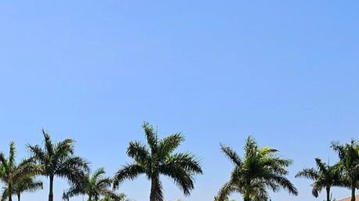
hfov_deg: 34.3
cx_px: 11
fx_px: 533
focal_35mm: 56
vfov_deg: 19.3
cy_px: 282
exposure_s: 1/1667
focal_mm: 6.3
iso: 12
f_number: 1.7
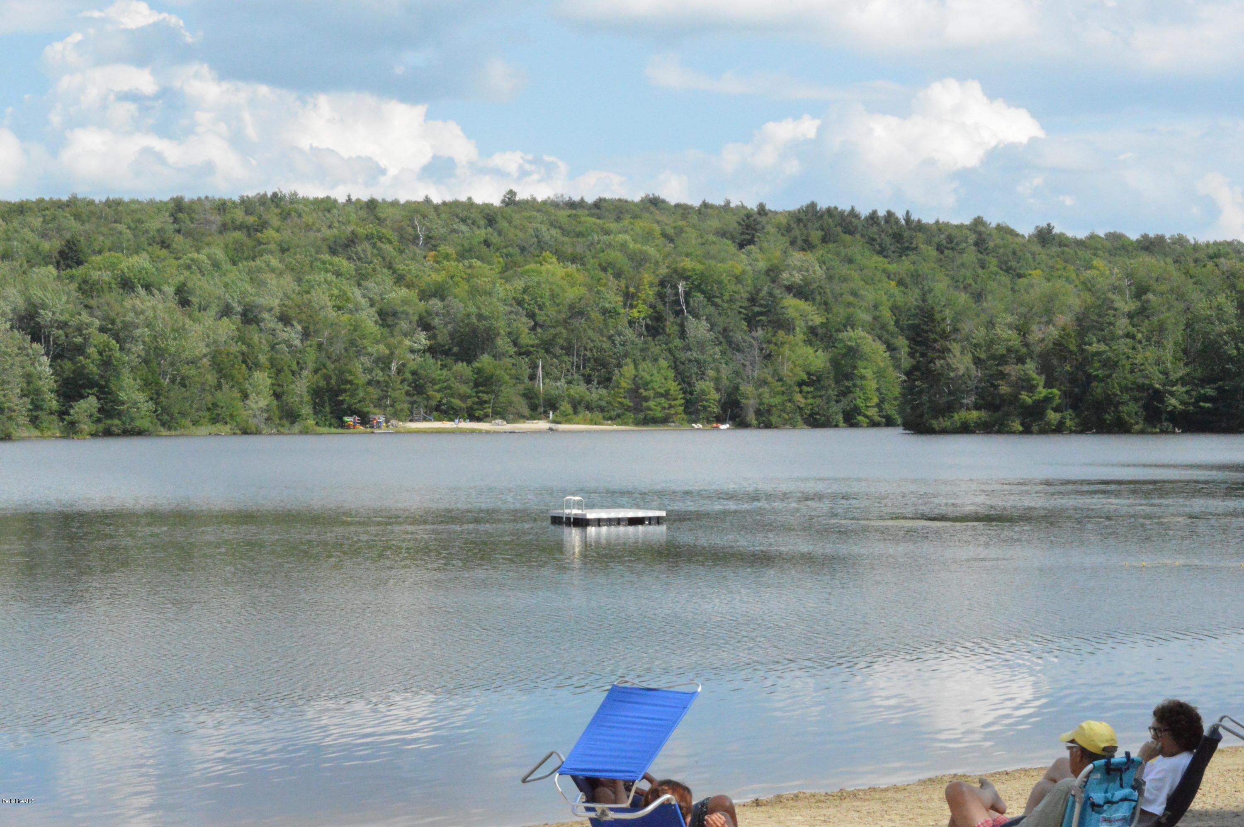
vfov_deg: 16.5
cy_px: 414
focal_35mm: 82
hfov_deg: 24.6
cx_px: 622
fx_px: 2848
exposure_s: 1/1600
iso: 6400
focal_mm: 55
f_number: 22
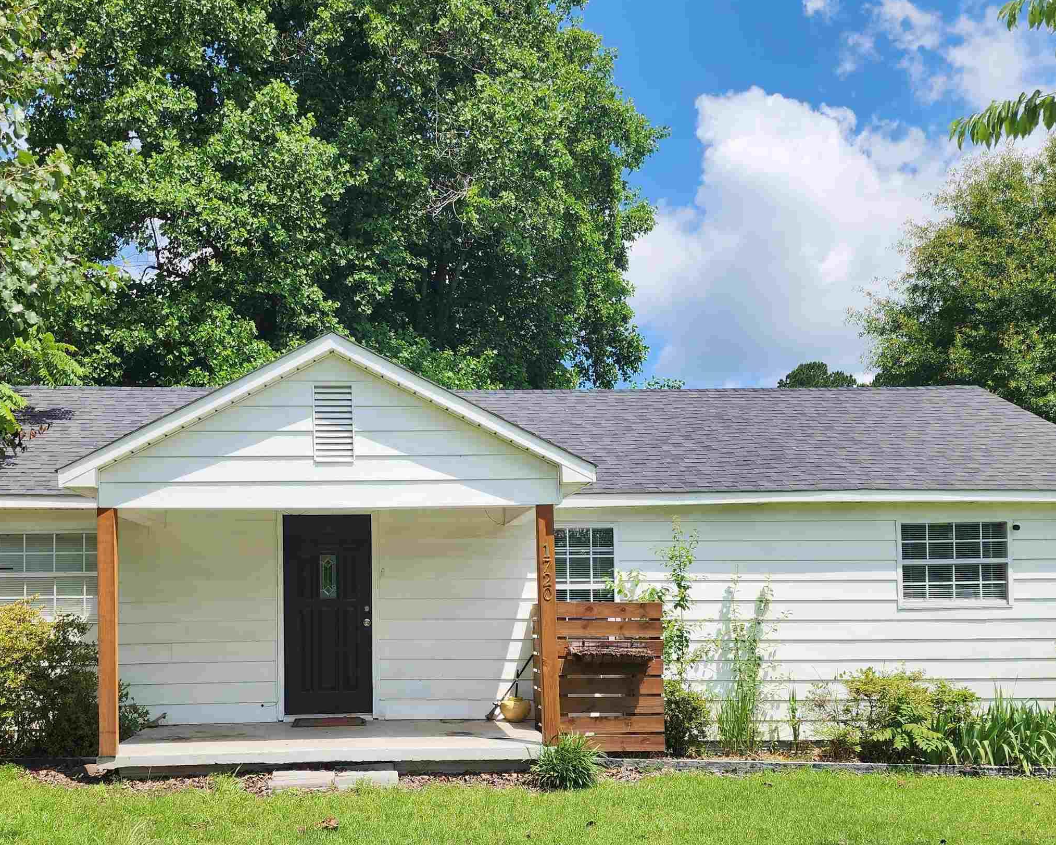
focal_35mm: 34
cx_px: 414
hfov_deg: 52.4
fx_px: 1063
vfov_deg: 42.5
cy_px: 597
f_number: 1.8
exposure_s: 1/1093
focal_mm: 6.4
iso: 12
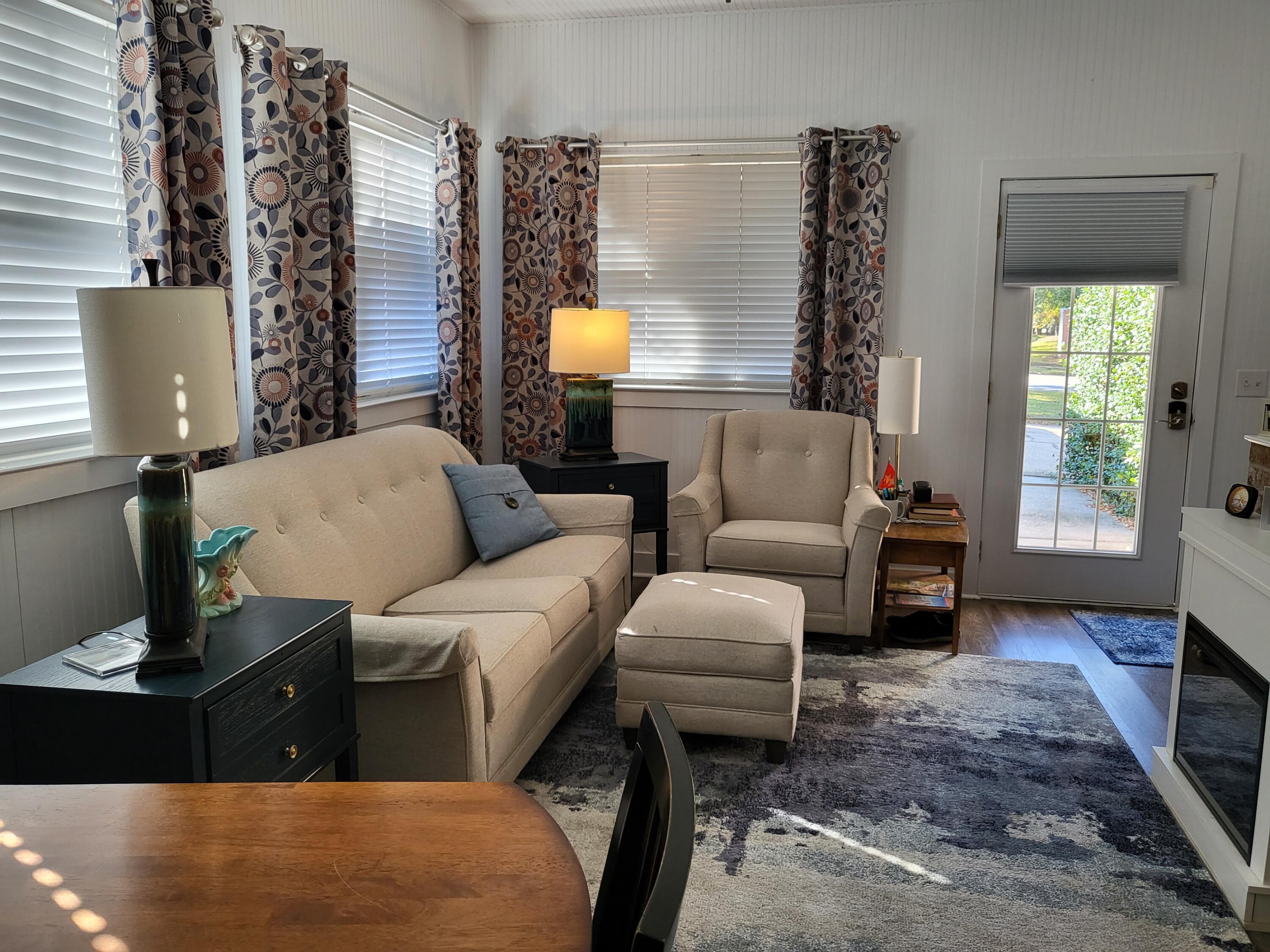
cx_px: 635
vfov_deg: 53.1
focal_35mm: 26
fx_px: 954
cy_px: 476
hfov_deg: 67.3
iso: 100
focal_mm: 4.25
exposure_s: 1/120
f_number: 1.8
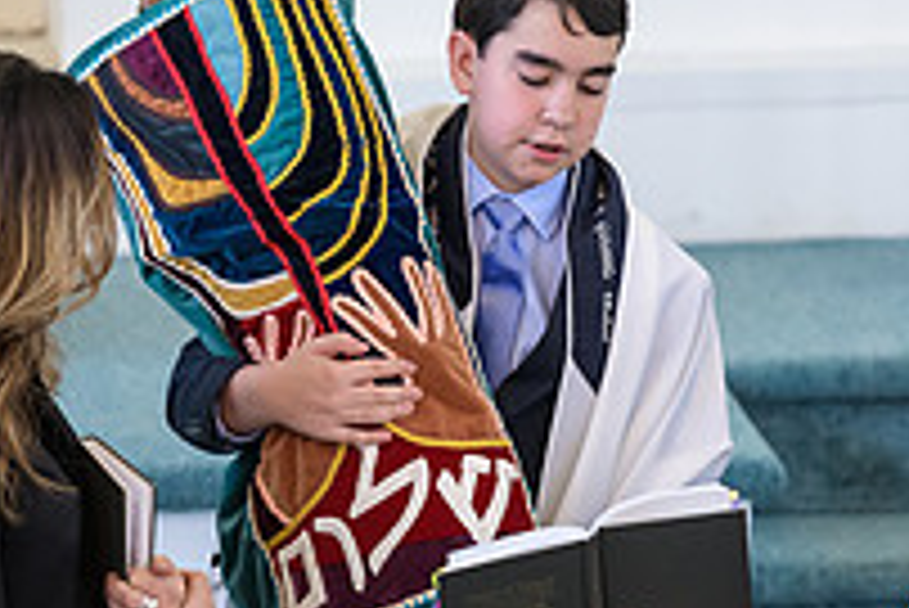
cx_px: 454
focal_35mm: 575
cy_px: 268
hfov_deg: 3.6
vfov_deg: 2.4
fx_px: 14529
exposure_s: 1/125
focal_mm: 200
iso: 1250
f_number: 3.2
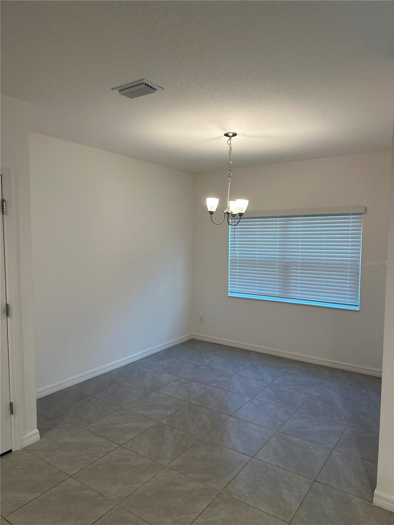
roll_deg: -2.2
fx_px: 364
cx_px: 197
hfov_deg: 56.8
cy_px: 262
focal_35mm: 24
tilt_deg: -1.5
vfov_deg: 71.6
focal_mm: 6.86
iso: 80
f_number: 1.78
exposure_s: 1/120
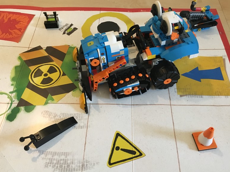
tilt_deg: -54.7
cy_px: 93
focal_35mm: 34
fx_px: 226
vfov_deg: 41.8
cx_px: 124
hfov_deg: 53.9
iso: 200
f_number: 2.2
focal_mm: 4.15
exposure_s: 1/25
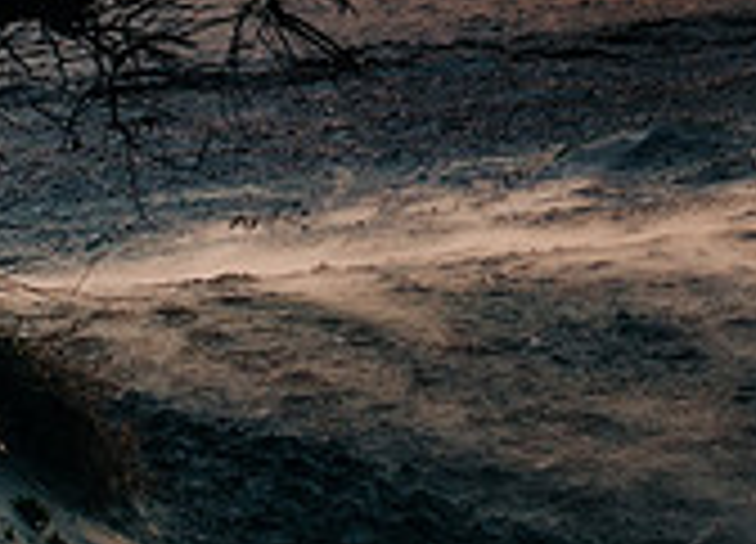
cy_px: -388
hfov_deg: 10.6
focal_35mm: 187
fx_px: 4026
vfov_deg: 7.5
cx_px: 774
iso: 200
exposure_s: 1/400
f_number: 8
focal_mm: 50
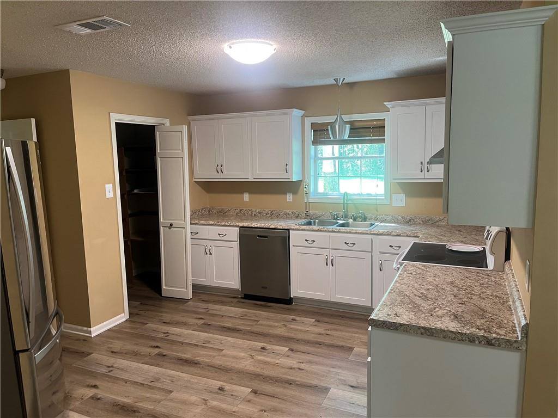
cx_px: 279
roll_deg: +0.8
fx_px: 419
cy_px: 209
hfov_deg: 67.3
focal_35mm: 26
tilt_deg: -7.8
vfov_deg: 53.1
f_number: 1.6
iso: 160
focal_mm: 5.1
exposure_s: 1/60
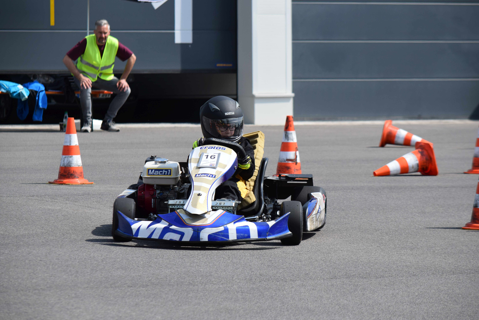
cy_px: 160
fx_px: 2994
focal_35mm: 225
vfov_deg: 6.1
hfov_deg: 9.1
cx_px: 240
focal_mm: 150
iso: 400
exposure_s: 1/1600
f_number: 6.3
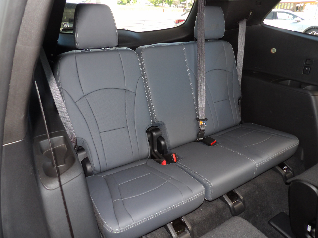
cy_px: 119
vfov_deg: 56.8
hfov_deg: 71.6
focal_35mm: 24
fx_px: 220
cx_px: 159
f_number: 3.2
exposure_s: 1/33
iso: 200
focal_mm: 4.3
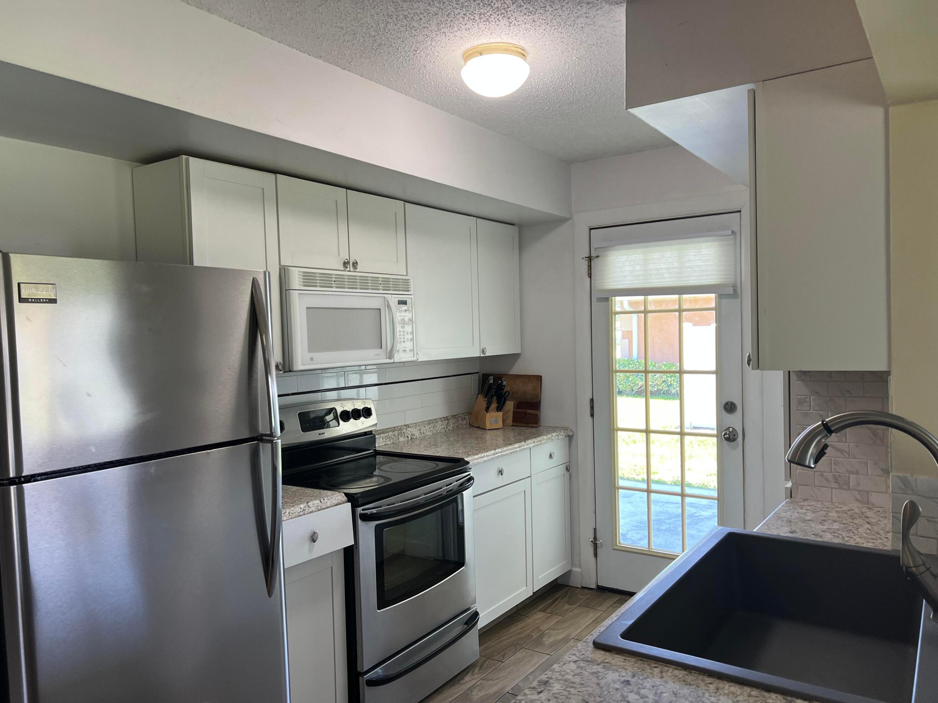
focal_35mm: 26
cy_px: 352
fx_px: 705
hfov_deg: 67.3
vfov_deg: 53.1
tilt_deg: -2.1
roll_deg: +1.4
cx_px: 469
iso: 80
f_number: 1.5
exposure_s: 1/120
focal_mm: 5.7
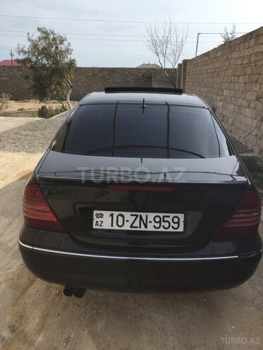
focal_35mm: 29
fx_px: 294
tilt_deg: -16.8
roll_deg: -0.9
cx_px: 132
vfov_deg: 61.7
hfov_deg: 48.2
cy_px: 175
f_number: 2.2
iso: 32
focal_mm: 4.15
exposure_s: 1/1464
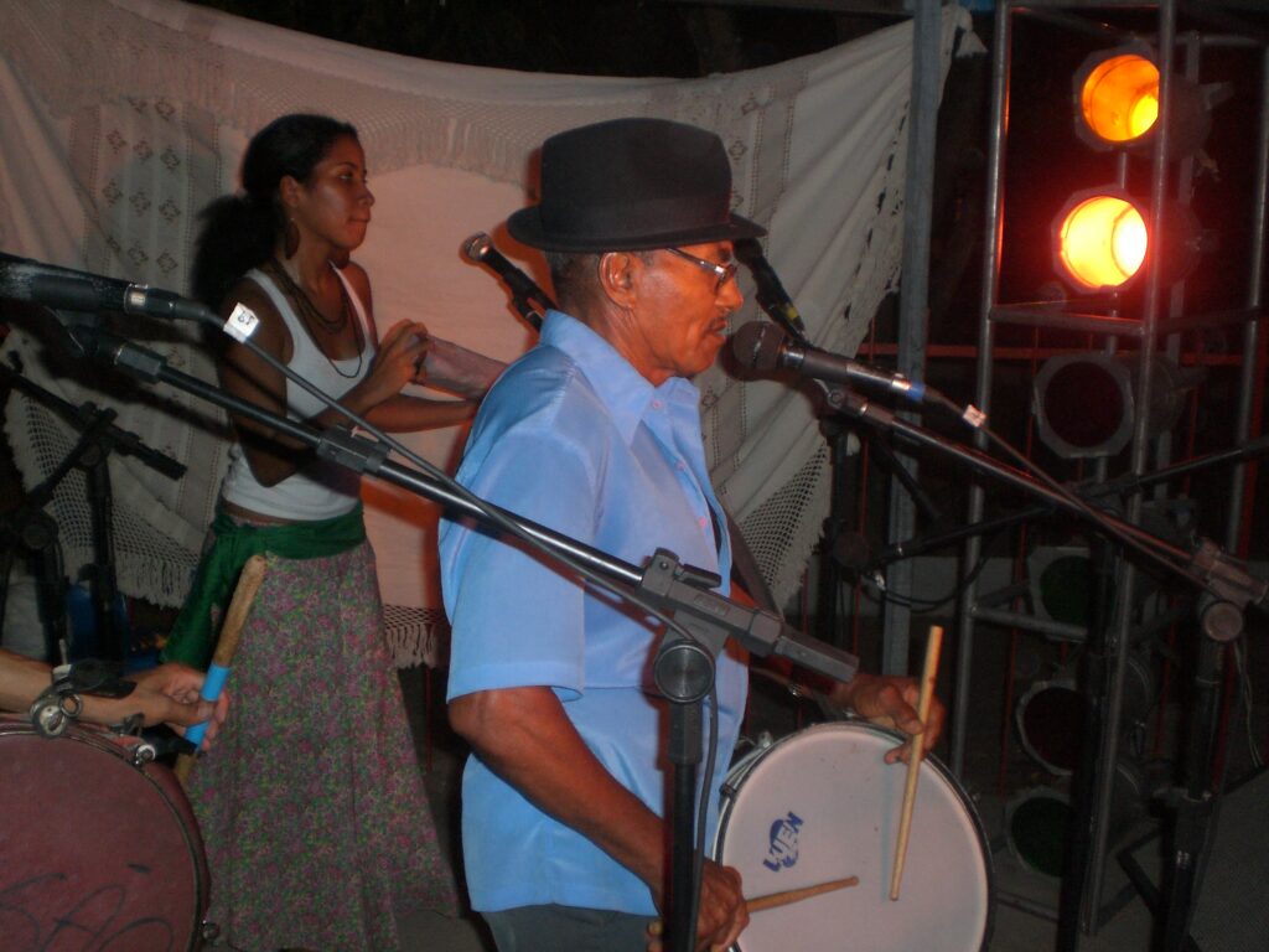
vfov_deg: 37.7
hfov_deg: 49.0
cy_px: 476
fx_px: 1393
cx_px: 634
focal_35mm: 38
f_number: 3.1
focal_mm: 6.3
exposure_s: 1/30
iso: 200
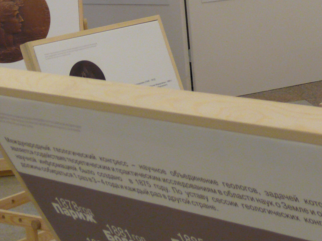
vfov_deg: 12.3
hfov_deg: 16.1
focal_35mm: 118
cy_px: -24
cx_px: 377
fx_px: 1098
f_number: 3.2
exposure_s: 1/20
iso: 200
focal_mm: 9.9
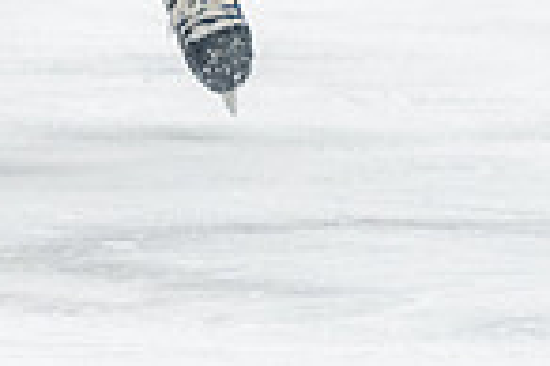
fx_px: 14162
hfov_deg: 2.2
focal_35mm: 928
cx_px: -151
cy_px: -463
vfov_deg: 1.5
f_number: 2.8
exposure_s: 1/800
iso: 4000
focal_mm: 150
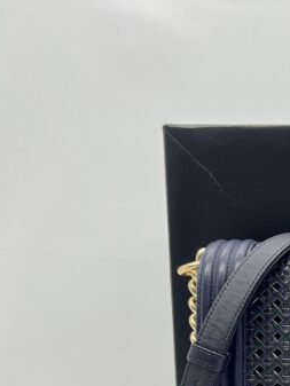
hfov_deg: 17.0
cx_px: 429
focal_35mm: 79
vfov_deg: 23.5
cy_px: 402
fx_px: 882
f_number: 1.5
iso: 40
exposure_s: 1/100
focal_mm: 5.7
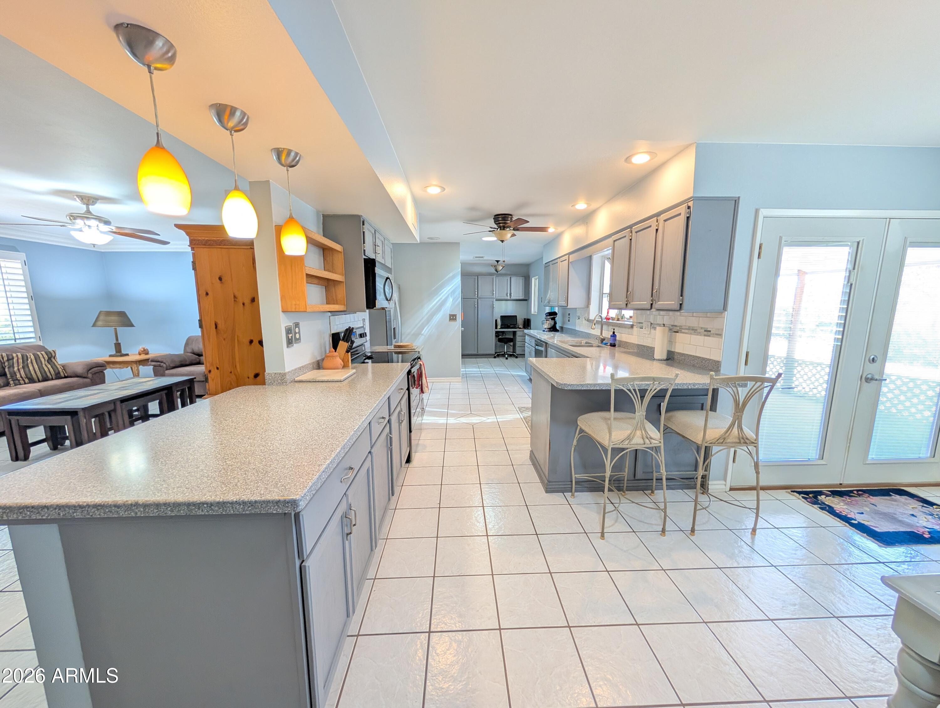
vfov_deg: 94.6
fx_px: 326
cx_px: 470
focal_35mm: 12
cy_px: 354
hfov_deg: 110.5
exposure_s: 1/60
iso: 113
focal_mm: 2.02
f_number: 1.7
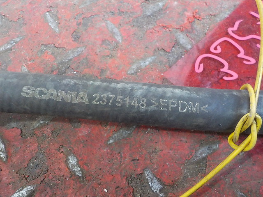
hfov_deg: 60.0
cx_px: 132
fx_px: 228
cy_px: 98
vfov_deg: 46.8
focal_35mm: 30
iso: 360
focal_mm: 4.1
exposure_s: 1/30
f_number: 3.3
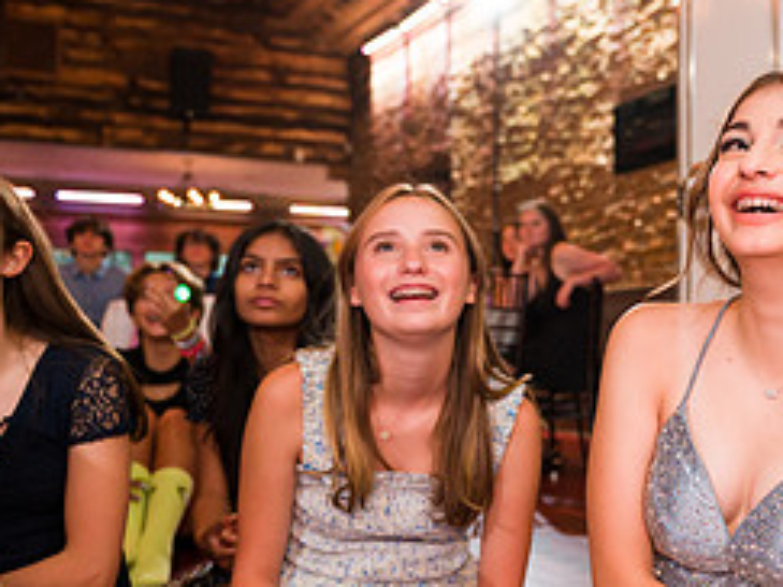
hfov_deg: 32.7
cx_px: 741
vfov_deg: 26.5
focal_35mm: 55
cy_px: 368
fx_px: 1243
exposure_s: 1/125
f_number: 3.2
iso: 1250
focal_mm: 24
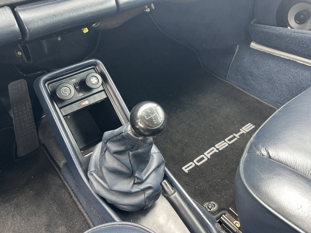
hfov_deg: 67.3
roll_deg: +5.8
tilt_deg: -37.4
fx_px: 234
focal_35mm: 26
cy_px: 116
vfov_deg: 53.1
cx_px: 156
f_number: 1.5
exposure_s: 1/60
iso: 125
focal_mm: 5.7
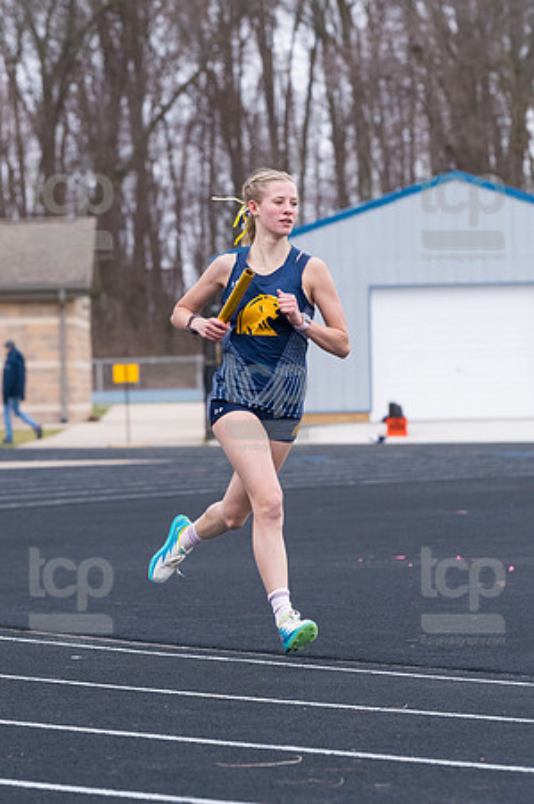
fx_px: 4505
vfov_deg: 10.2
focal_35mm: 202
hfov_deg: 6.8
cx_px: 267
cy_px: 402
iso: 2000
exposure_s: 1/1600
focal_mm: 135
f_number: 5
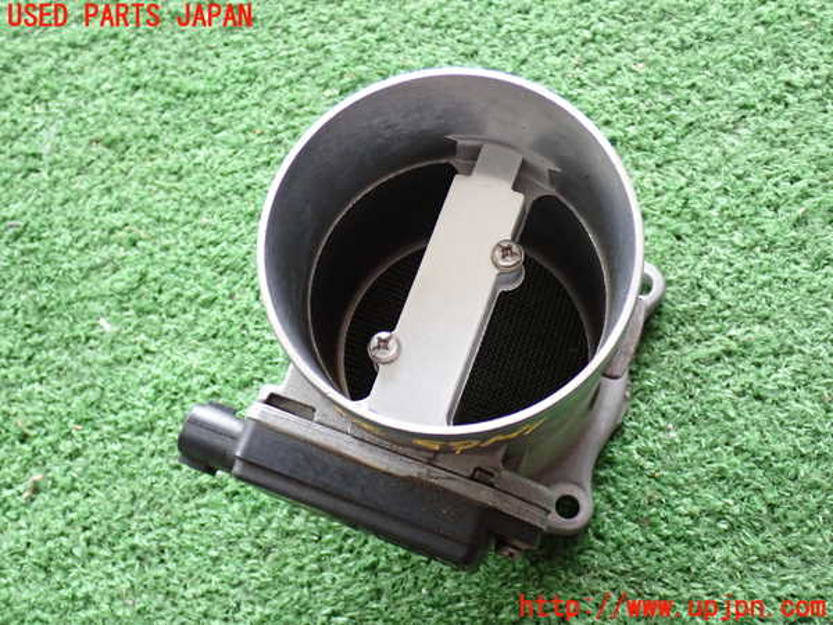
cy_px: 312
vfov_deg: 32.9
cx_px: 416
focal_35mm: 44
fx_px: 1059
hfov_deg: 42.9
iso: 500
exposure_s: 1/40
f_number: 2.9
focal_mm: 7.84
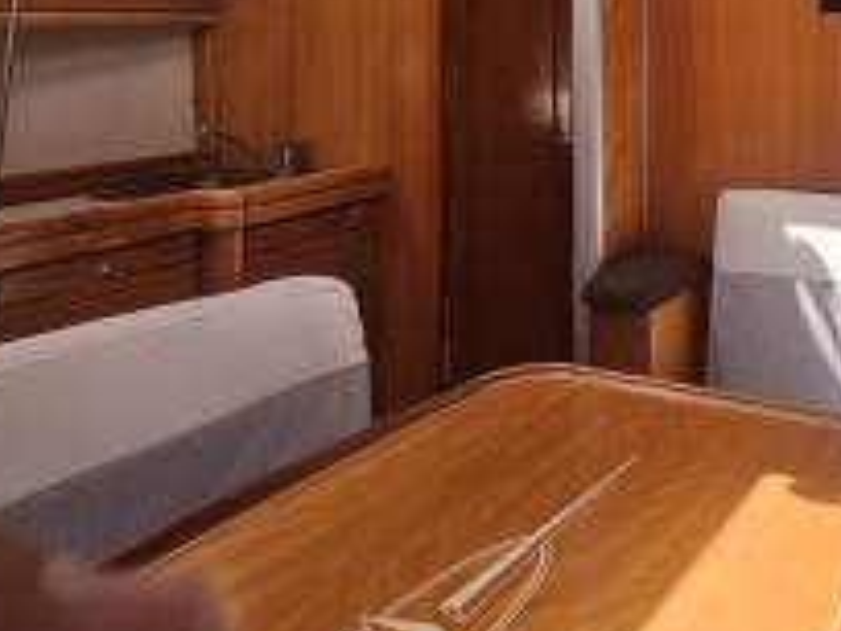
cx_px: 742
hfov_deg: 47.7
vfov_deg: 35.6
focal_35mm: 35
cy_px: -39
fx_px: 850
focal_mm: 2.2
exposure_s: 1/299
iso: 64
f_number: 2.2
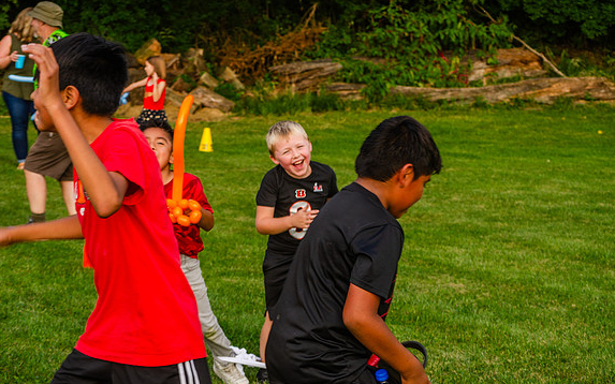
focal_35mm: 108
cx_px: 305
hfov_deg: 19.3
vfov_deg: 12.1
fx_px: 1810
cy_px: 183
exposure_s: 1/200
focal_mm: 70
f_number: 7.1
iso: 200
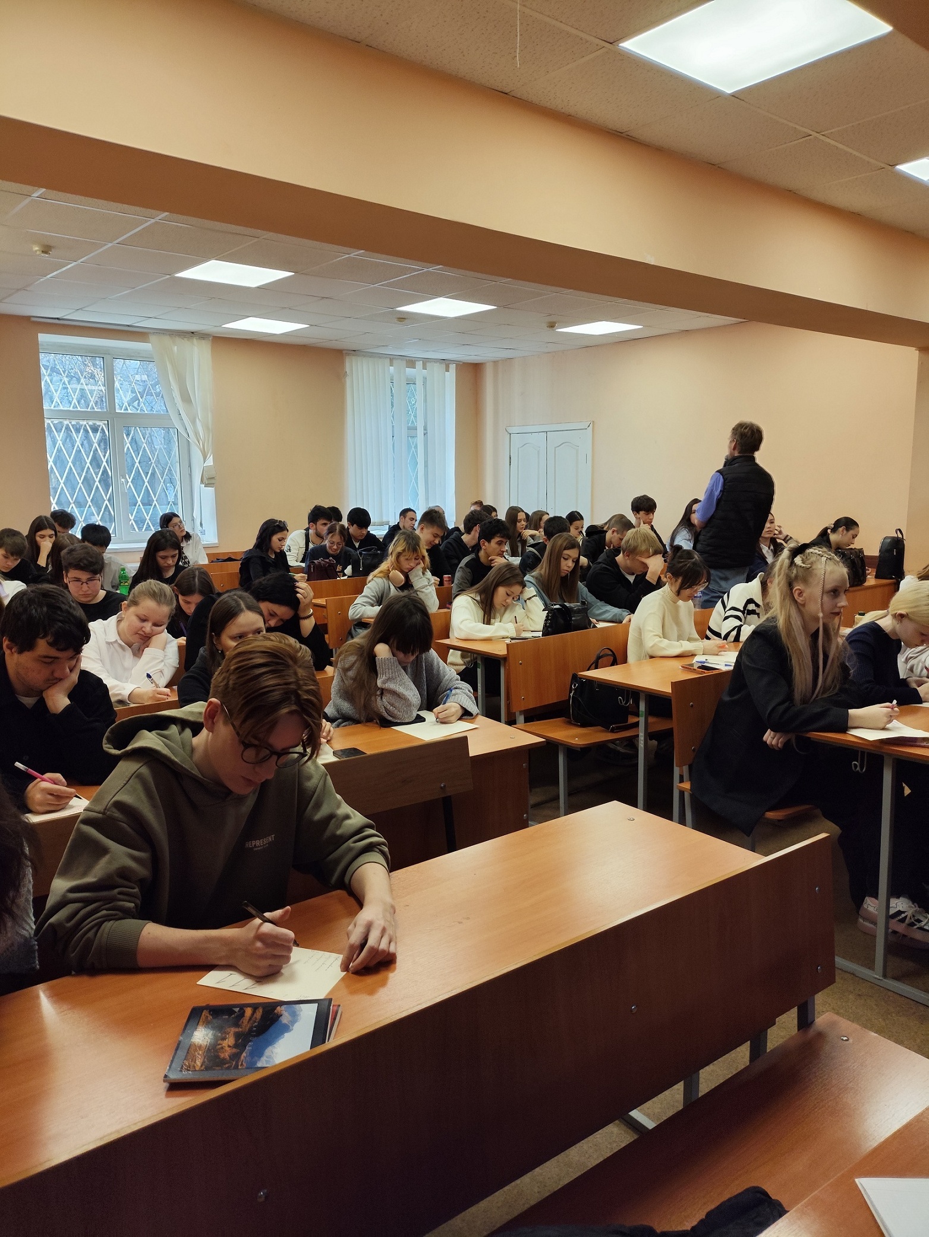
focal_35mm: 25
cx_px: 464
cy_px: 618
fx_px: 894
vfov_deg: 69.4
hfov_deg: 54.9
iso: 80
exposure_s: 1/100
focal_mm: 4.71
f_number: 1.79
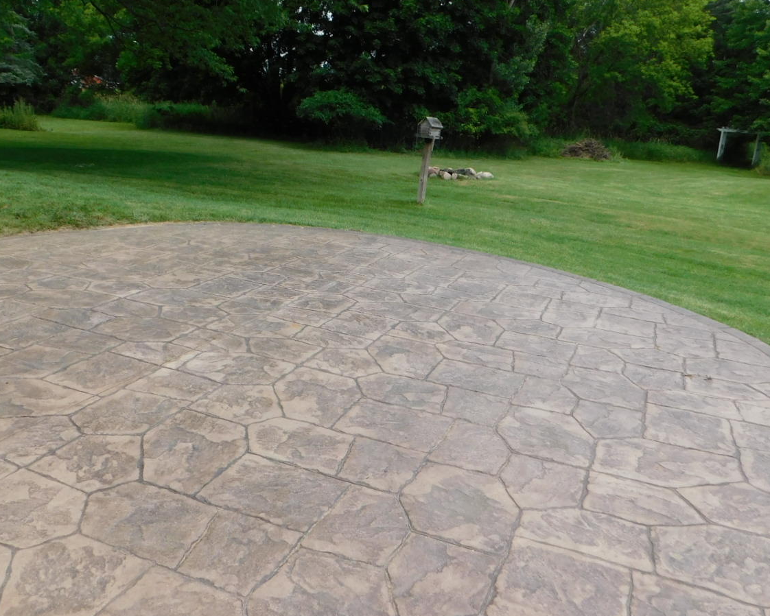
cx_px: 334
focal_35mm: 32
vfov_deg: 45.8
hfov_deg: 55.5
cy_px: 286
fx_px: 729
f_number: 3
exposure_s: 1/1250
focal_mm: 4
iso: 125
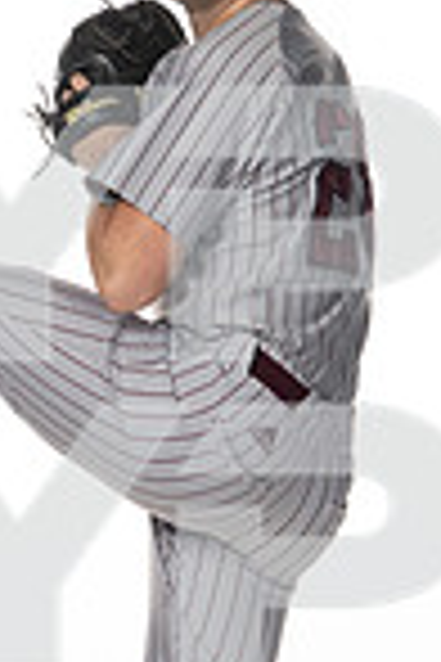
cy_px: 545
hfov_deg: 9.1
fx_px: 2756
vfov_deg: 13.6
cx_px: 126
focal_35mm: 150
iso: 400
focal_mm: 49
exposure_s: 1/250
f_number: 6.3
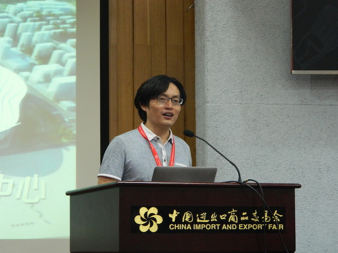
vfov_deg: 9.9
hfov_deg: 13.2
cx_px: 169
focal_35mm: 150
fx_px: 1465
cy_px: 126
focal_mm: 27
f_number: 4.9
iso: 400
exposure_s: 1/10
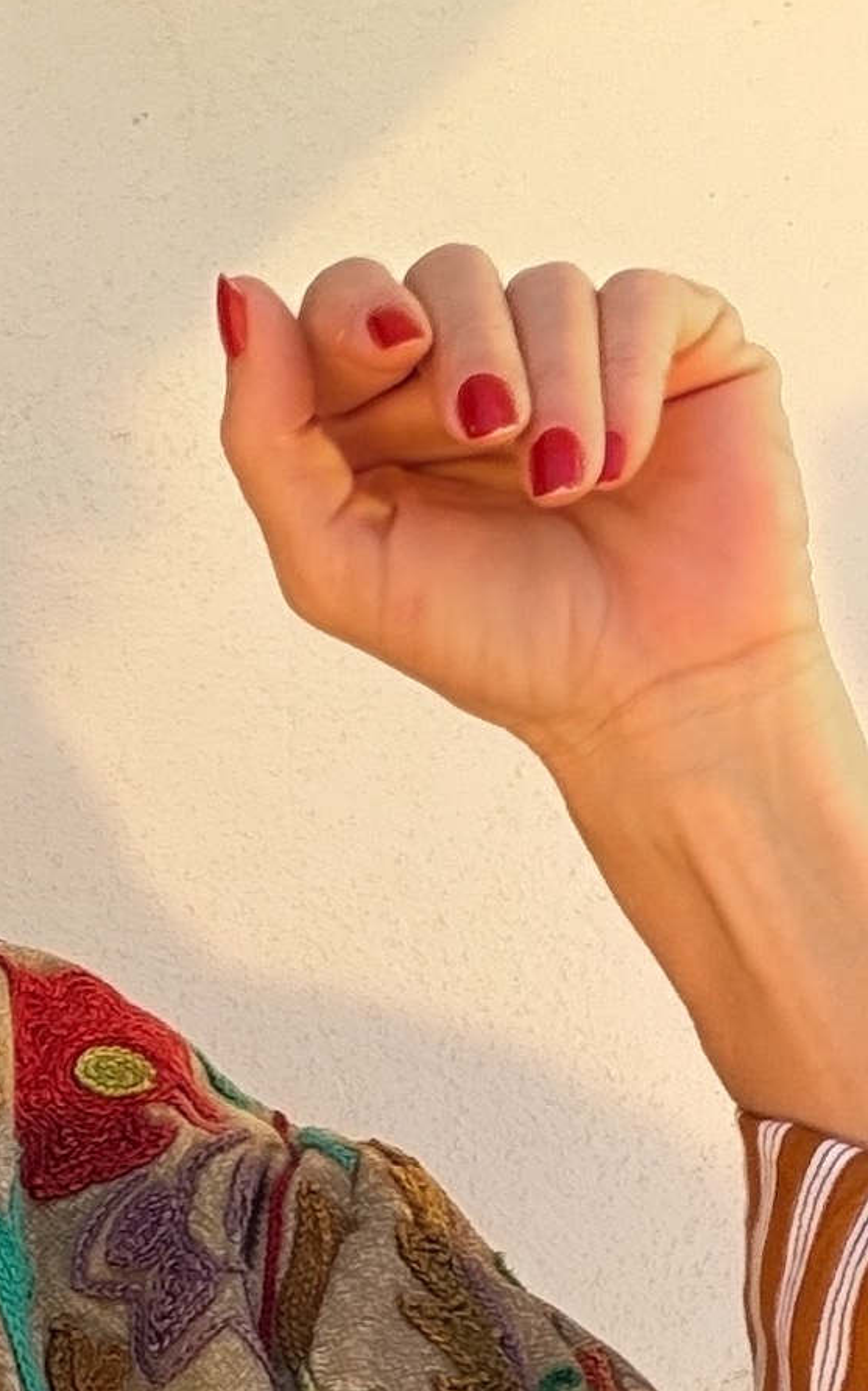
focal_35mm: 107
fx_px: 4052
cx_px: -720
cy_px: 1686
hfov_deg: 11.3
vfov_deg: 18.4
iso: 25
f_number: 1.9
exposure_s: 1/233
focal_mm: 2.71
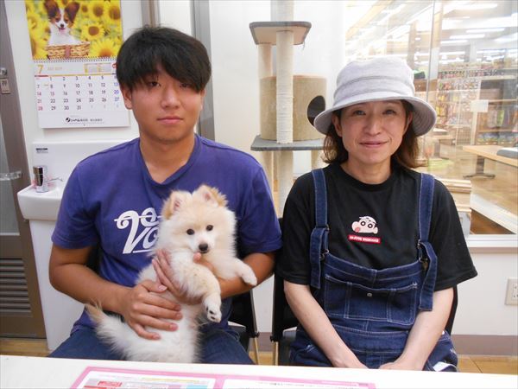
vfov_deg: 53.1
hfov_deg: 67.3
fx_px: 389
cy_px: 194
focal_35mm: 26
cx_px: 259
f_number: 3.2
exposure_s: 1/30
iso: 360
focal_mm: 4.6
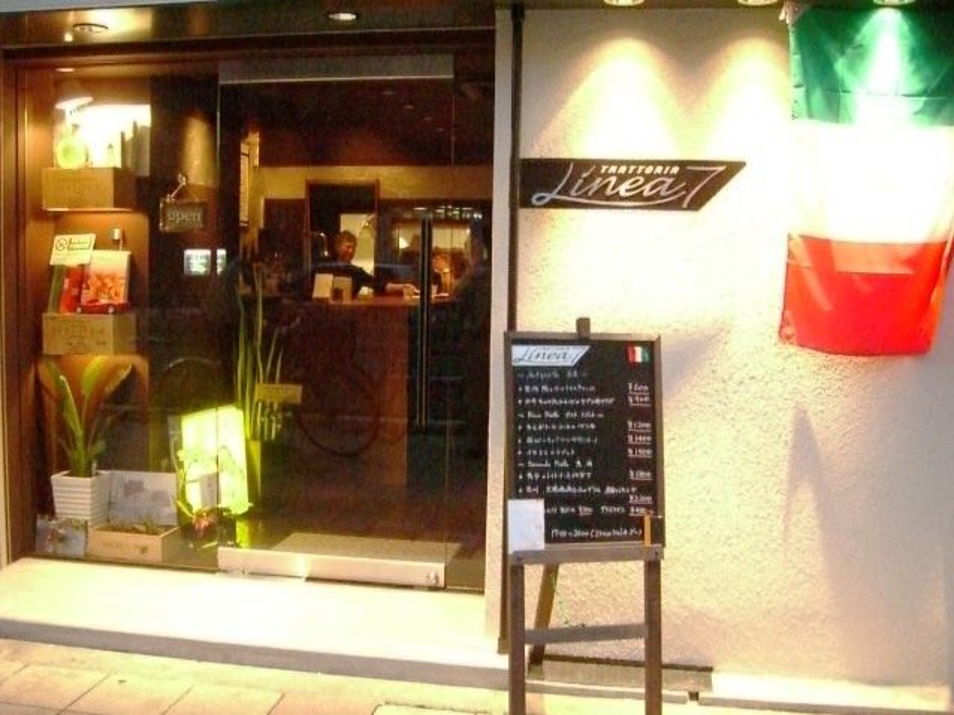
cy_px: 358
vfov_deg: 37.7
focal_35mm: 38
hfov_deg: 49.0
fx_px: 1047
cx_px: 477
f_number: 2.7
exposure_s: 1/30
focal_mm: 6.2
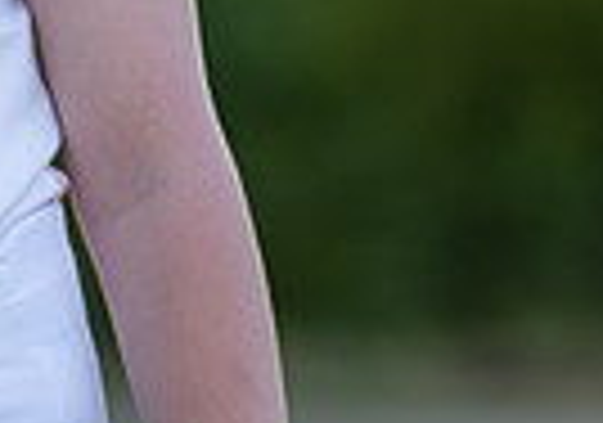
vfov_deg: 2.2
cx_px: -225
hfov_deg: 3.2
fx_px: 10826
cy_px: -309
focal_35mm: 636
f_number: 2.8
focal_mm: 128
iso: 160
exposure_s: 1/400
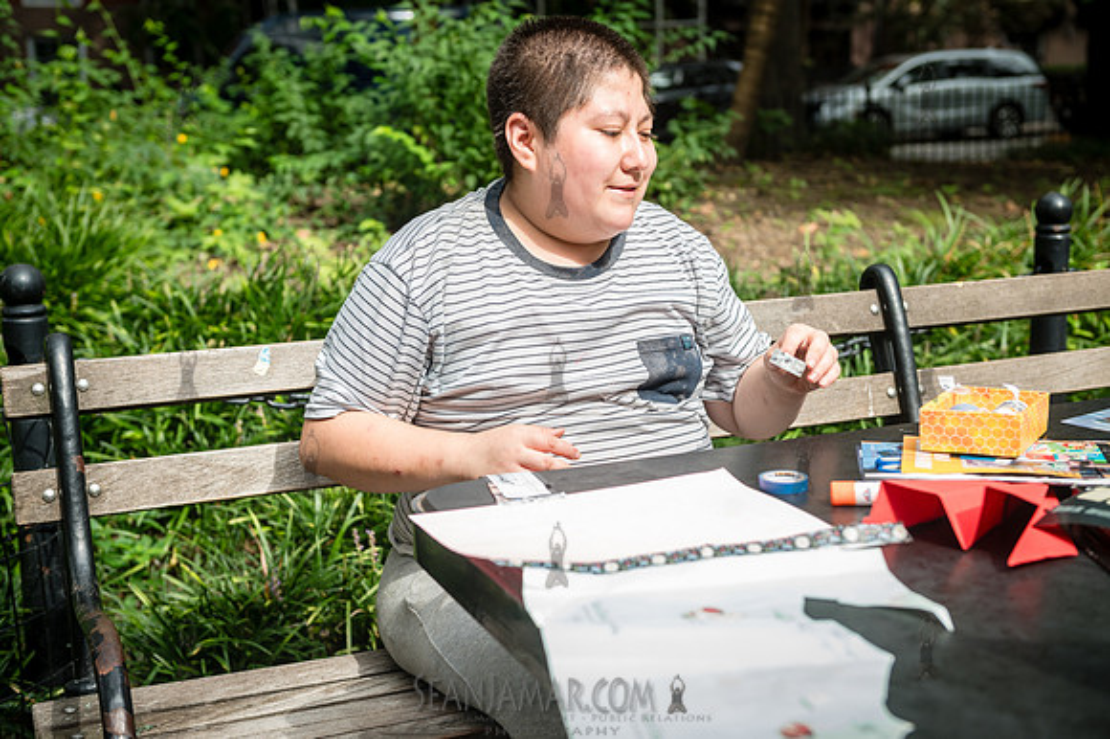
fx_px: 1479
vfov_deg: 28.0
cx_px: 555
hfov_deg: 41.1
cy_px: 370
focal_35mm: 48
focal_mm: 48
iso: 320
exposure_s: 1/500
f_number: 4
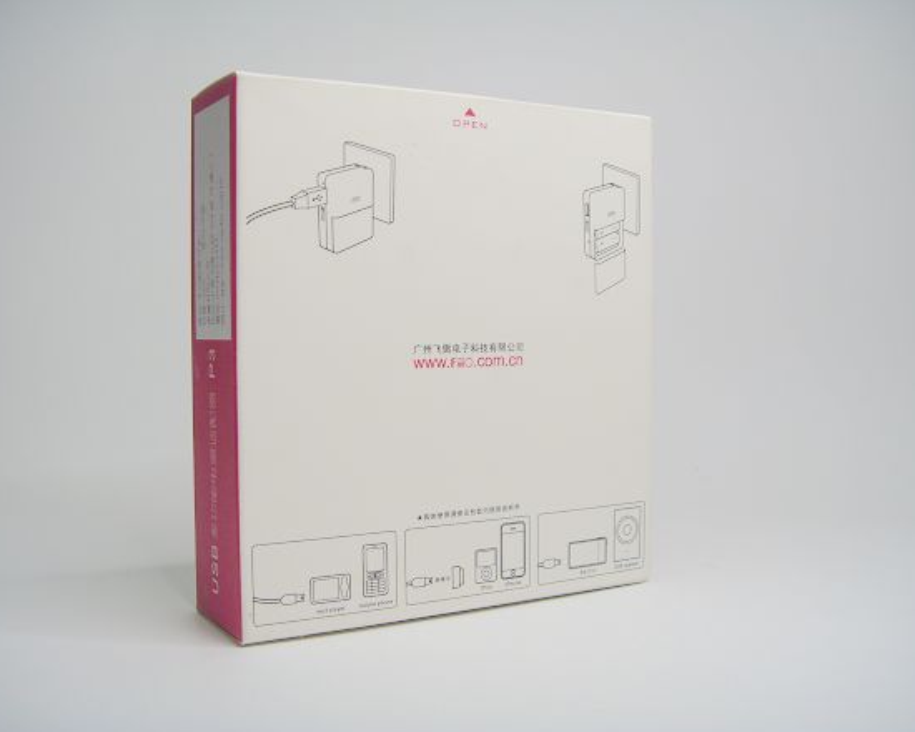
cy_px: 371
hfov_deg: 54.2
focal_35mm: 33
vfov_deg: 44.5
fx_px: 894
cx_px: 453
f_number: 3.5
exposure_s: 1/42
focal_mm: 6.3
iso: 50
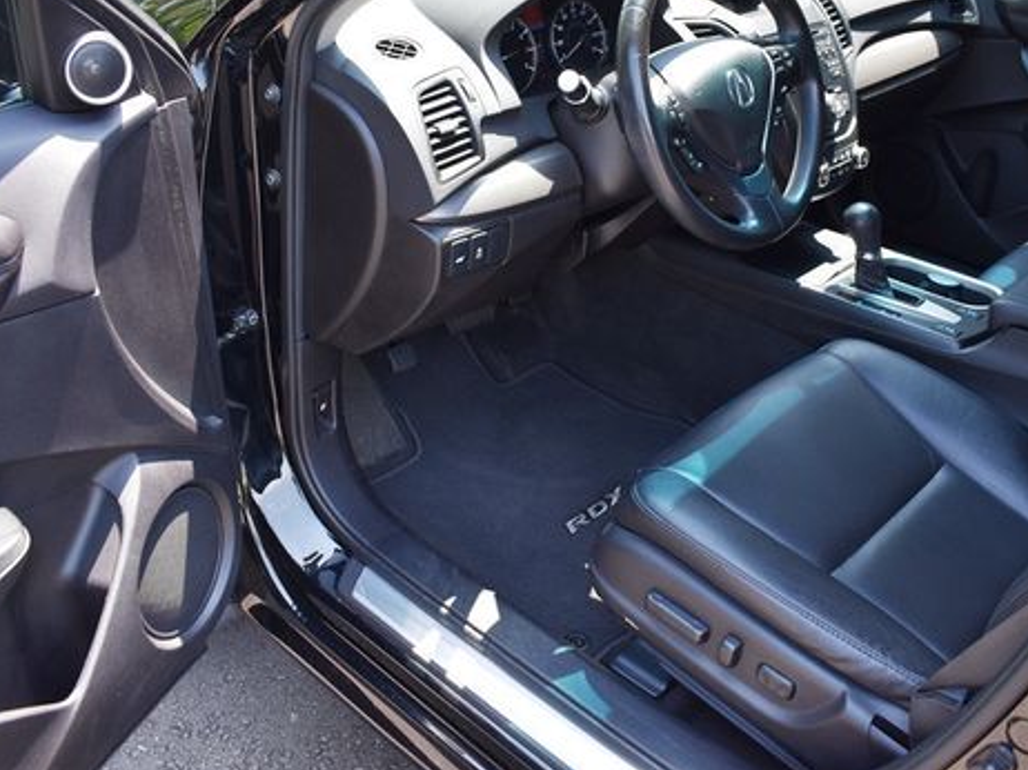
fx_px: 1069
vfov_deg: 39.4
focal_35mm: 36
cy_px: 304
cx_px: 550
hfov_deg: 51.3
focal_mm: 18
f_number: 5
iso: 400
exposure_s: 1/250
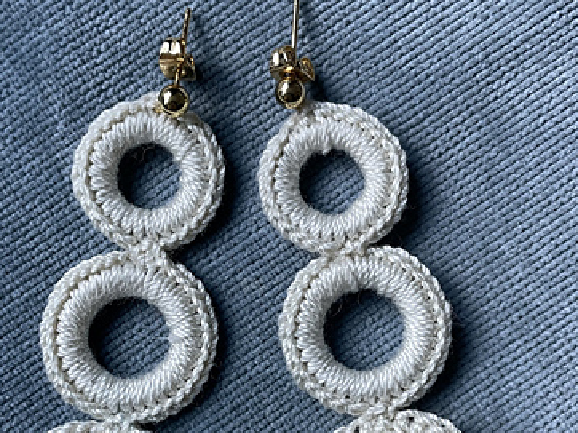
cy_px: 313
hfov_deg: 41.2
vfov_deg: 31.0
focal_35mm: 46
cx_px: 271
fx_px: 768
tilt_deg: -89.4
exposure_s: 1/93
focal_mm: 4.2
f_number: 1.6
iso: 125
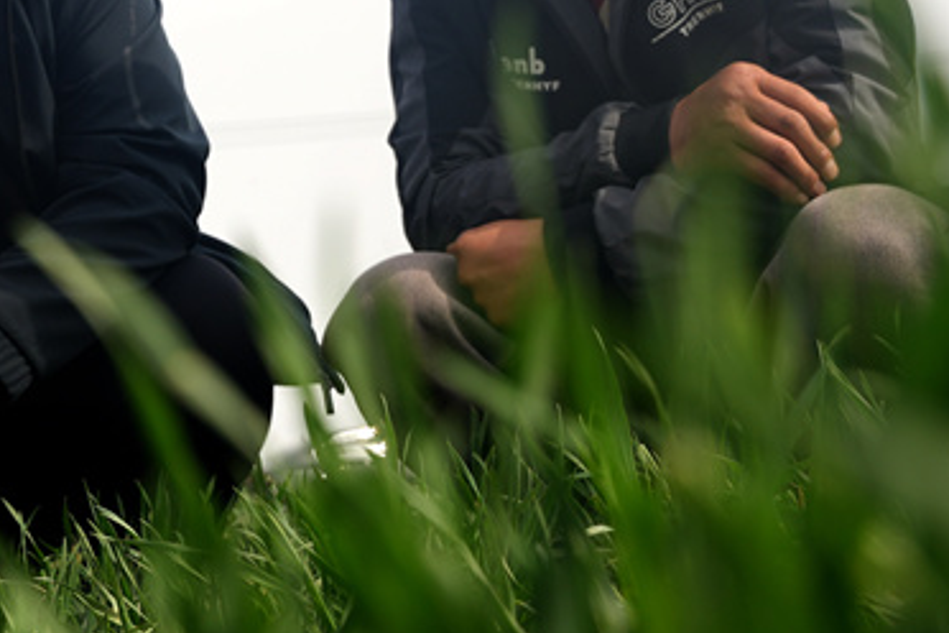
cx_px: -237
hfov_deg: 21.2
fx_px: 2324
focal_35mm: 88
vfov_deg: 15.2
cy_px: -15
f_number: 4.5
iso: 100
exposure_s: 1/800
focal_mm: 32.8
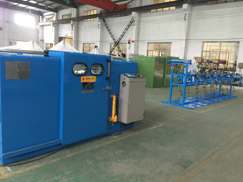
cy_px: 91
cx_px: 122
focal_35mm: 29
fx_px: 204
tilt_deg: -9.0
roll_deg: -4.9
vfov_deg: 48.2
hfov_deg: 61.7
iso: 80
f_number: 2.2
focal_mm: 4.15
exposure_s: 1/15
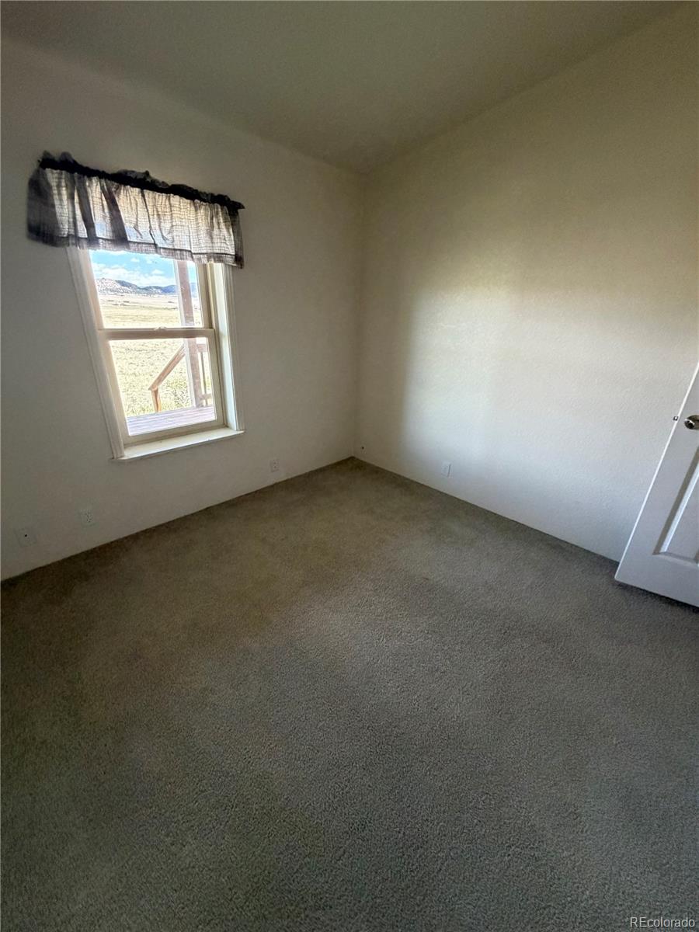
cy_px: 466
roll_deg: -3.5
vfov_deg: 102.1
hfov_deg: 85.7
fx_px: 377
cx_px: 350
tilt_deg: -21.5
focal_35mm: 14
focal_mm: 2.22
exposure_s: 1/60
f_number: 2.2
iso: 500
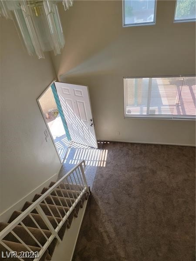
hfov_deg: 56.8
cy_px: 130
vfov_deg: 71.6
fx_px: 181
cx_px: 98
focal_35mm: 24
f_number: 1.8
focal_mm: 6.7
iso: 50
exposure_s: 1/119
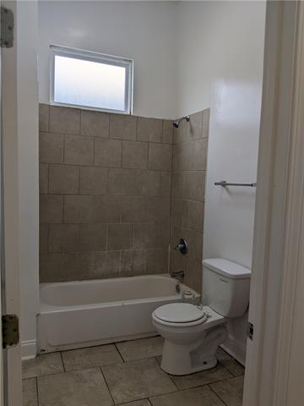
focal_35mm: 27
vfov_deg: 65.3
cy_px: 203
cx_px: 152
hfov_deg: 51.4
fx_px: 316
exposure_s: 1/40
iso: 44
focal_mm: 4.44
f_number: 1.8
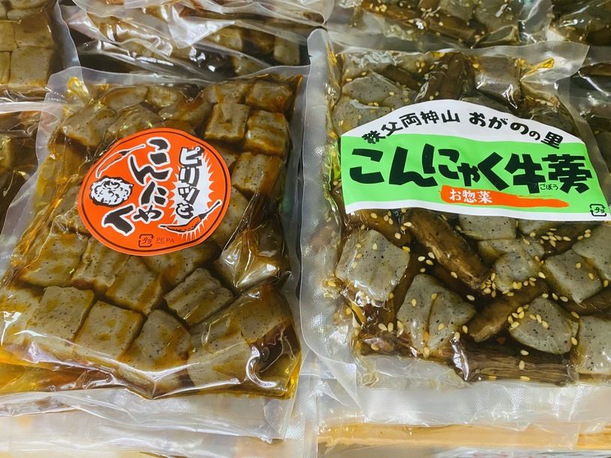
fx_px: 459
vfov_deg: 53.1
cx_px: 306
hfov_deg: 67.3
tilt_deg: -61.4
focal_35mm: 26
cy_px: 229
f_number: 1.8
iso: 400
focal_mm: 4.25
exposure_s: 1/50
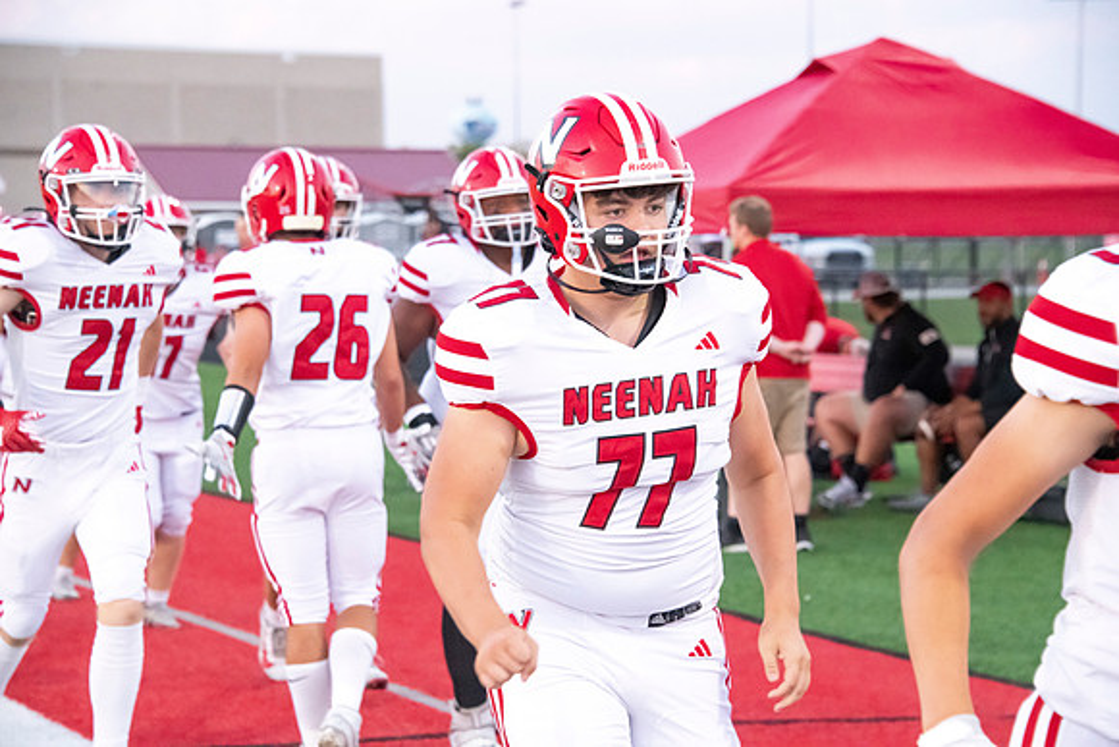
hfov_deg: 15.2
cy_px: 374
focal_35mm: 135
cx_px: 560
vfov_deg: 10.2
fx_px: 4197
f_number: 7.1
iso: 10000
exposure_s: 1/800
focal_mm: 135
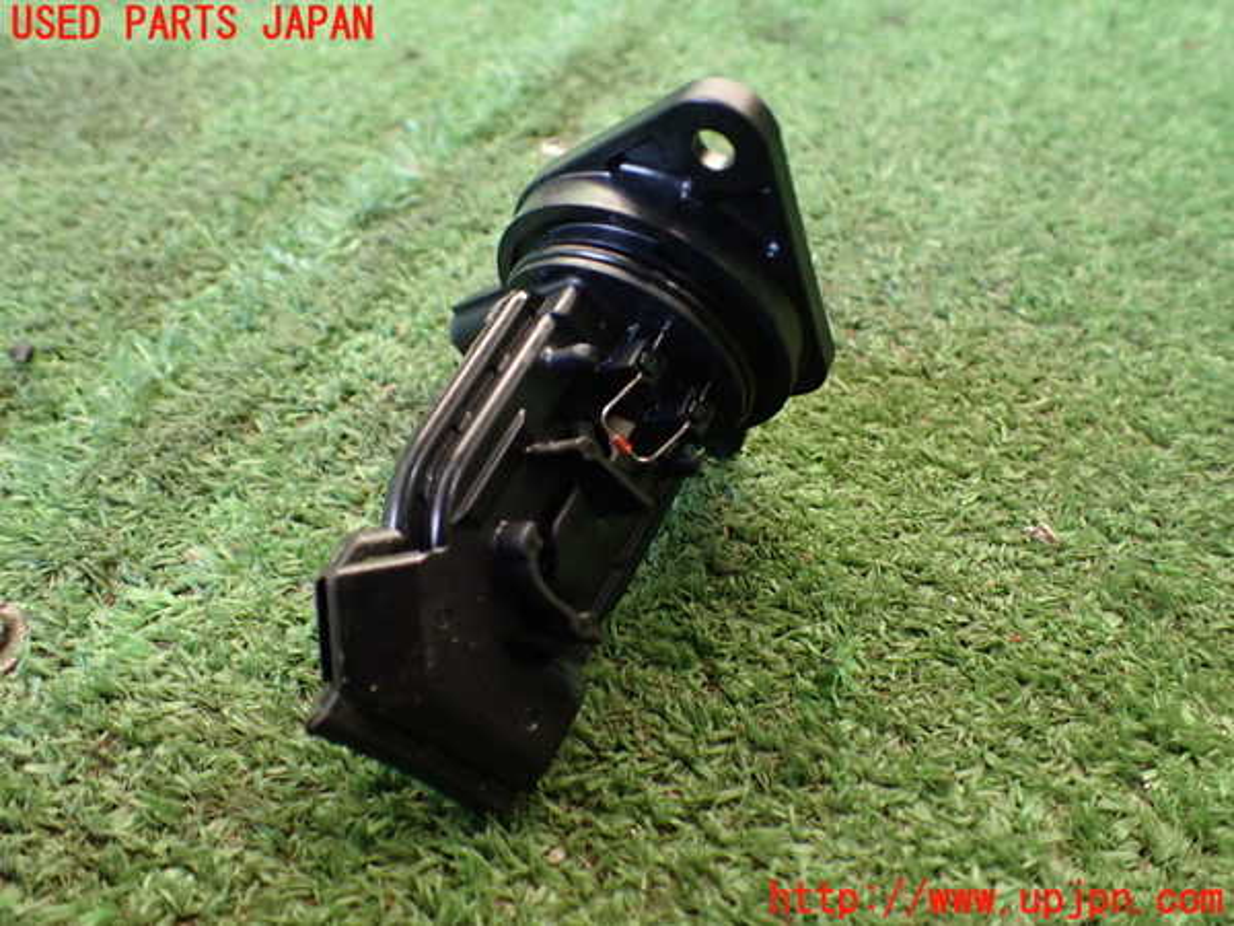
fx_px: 1069
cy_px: 463
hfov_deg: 60.0
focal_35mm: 30
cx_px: 617
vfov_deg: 46.8
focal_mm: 5.4
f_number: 2.3
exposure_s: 1/125
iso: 320
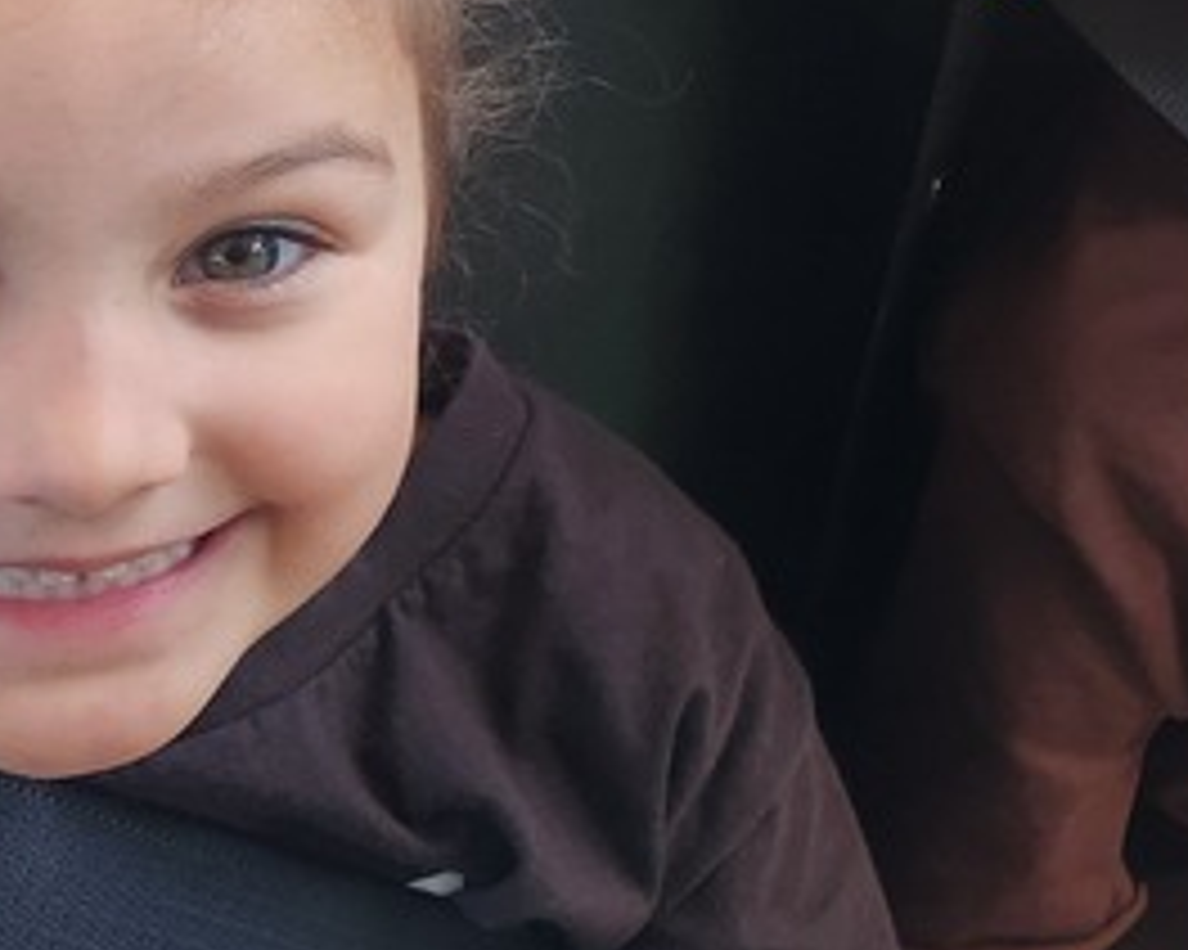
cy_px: -90
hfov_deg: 20.4
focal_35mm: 87
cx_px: 1472
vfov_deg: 17.1
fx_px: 3058
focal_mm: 5.4
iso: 160
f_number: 1.8
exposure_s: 1/180
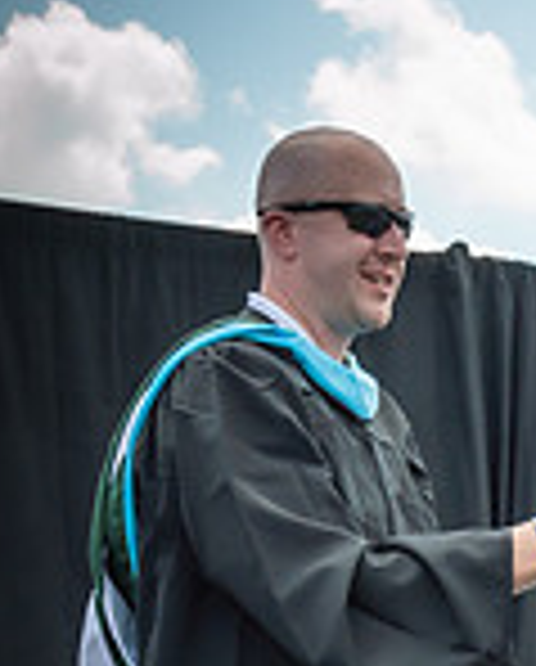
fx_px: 2689
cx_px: 618
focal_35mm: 136
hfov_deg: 11.2
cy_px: 950
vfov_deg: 13.4
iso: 200
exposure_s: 1/320
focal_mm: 20
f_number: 7.1
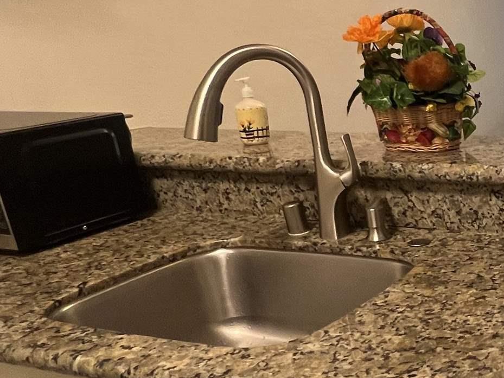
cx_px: 590
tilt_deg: -16.7
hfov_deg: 35.5
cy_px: 221
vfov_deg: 33.5
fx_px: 626
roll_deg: +1.8
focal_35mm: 43
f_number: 1.8
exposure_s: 1/60
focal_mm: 1.57
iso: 200
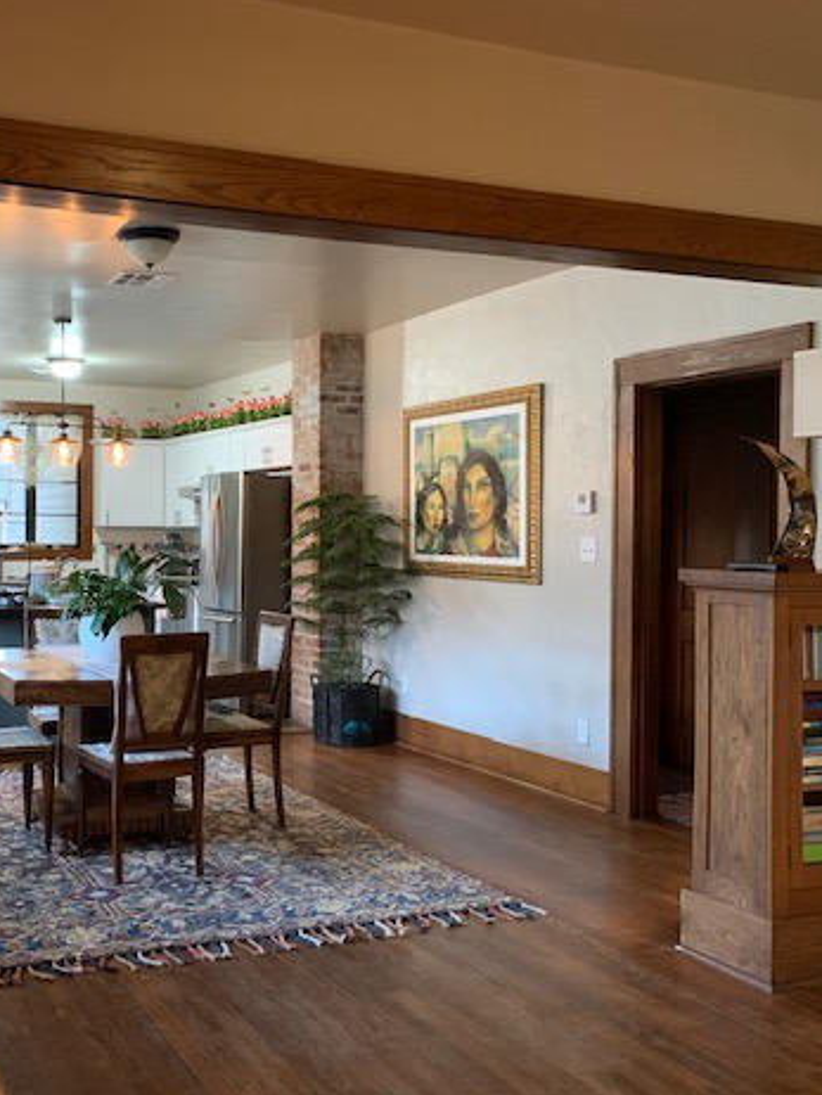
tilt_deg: -1.9
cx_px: 204
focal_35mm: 36
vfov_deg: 51.3
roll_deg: -0.4
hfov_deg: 38.6
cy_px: 548
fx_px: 1139
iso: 400
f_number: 1.8
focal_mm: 4.25
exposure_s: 1/30
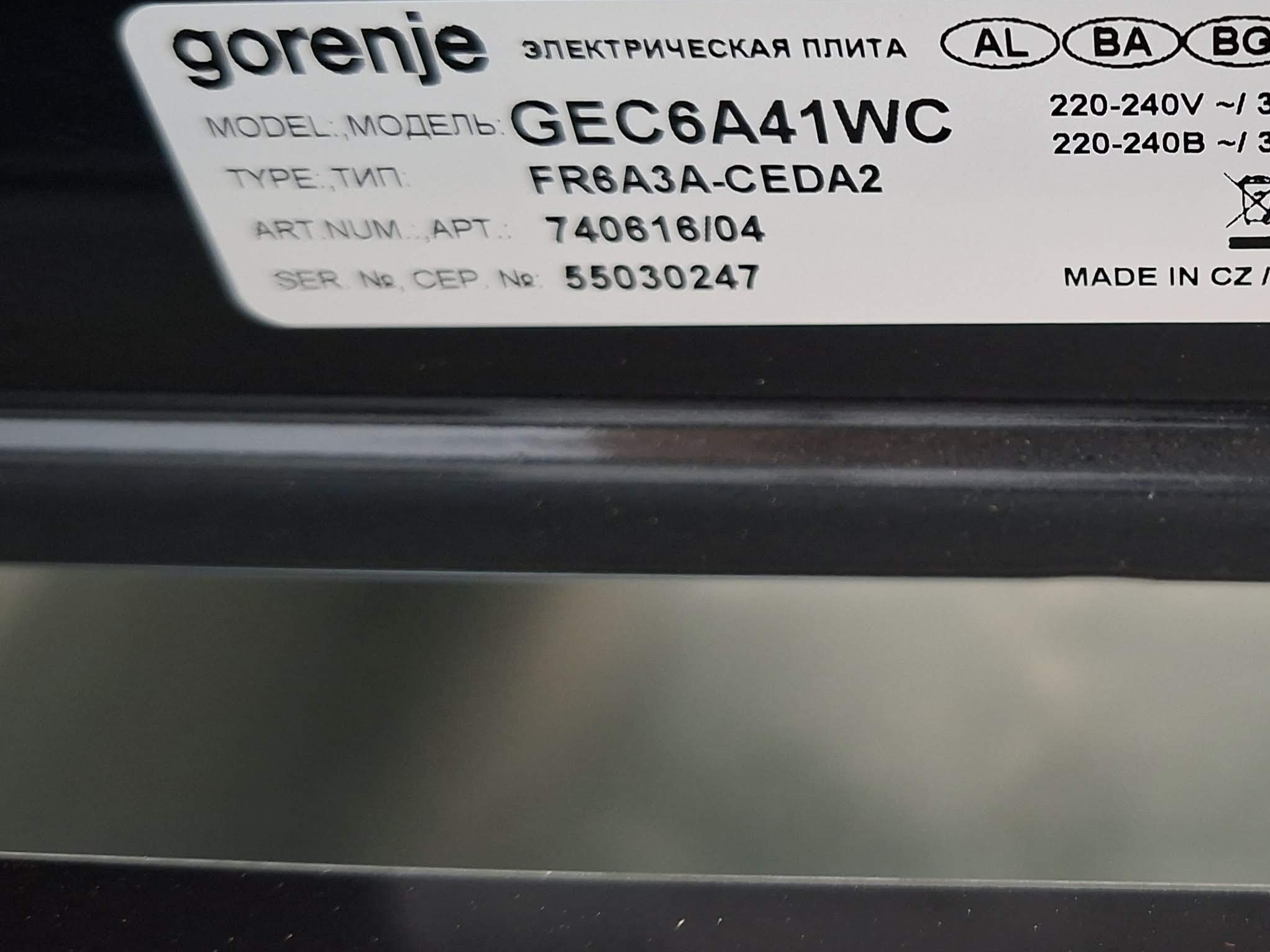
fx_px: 1651
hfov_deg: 39.0
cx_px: 1153
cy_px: 274
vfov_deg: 31.8
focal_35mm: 45
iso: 500
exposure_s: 1/25
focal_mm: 5.54
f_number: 1.8
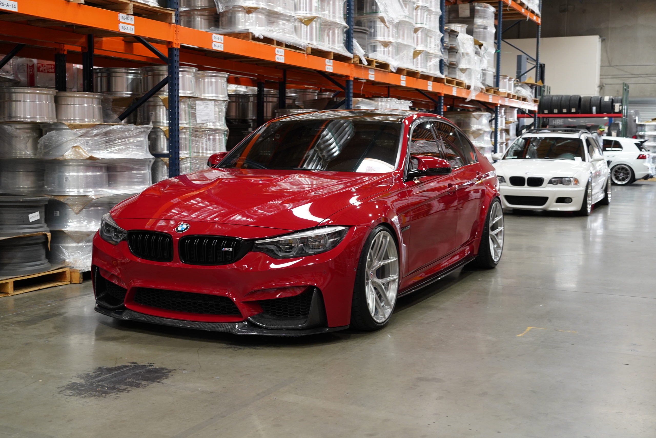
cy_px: 219
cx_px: 328
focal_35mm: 44
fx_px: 802
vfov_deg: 30.5
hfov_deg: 44.5
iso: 1600
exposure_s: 1/50
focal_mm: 44
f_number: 5.6
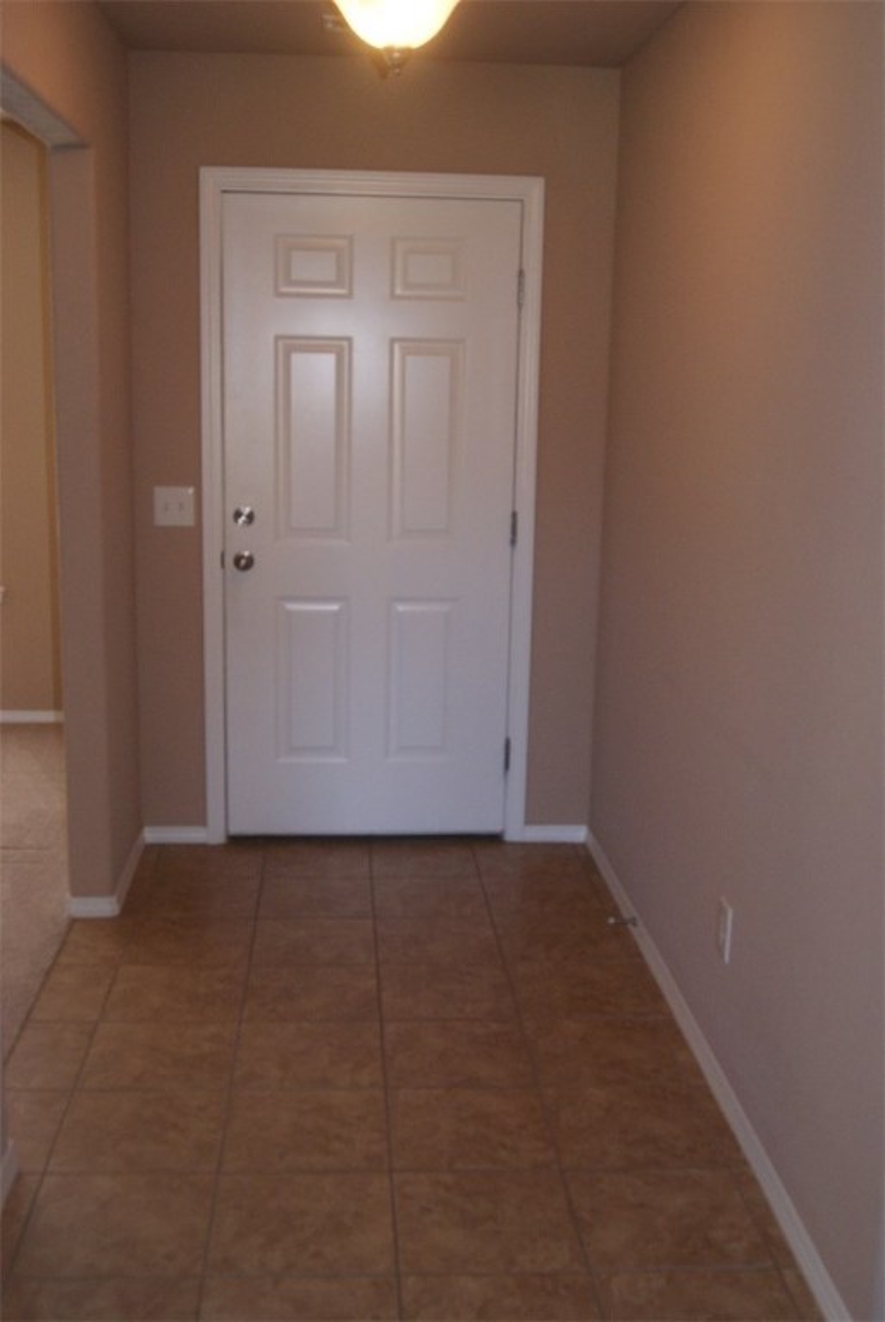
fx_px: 1324
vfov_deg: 53.1
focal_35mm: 36
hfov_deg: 37.0
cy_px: 661
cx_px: 442
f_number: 5.6
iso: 400
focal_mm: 24
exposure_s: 1/60
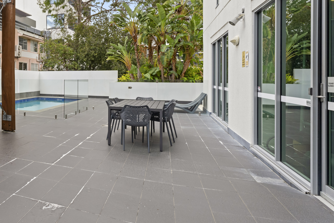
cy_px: 77
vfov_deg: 45.8
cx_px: 7
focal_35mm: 28
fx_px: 260
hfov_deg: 53.0
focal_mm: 14
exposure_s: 1/50
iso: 320
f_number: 10
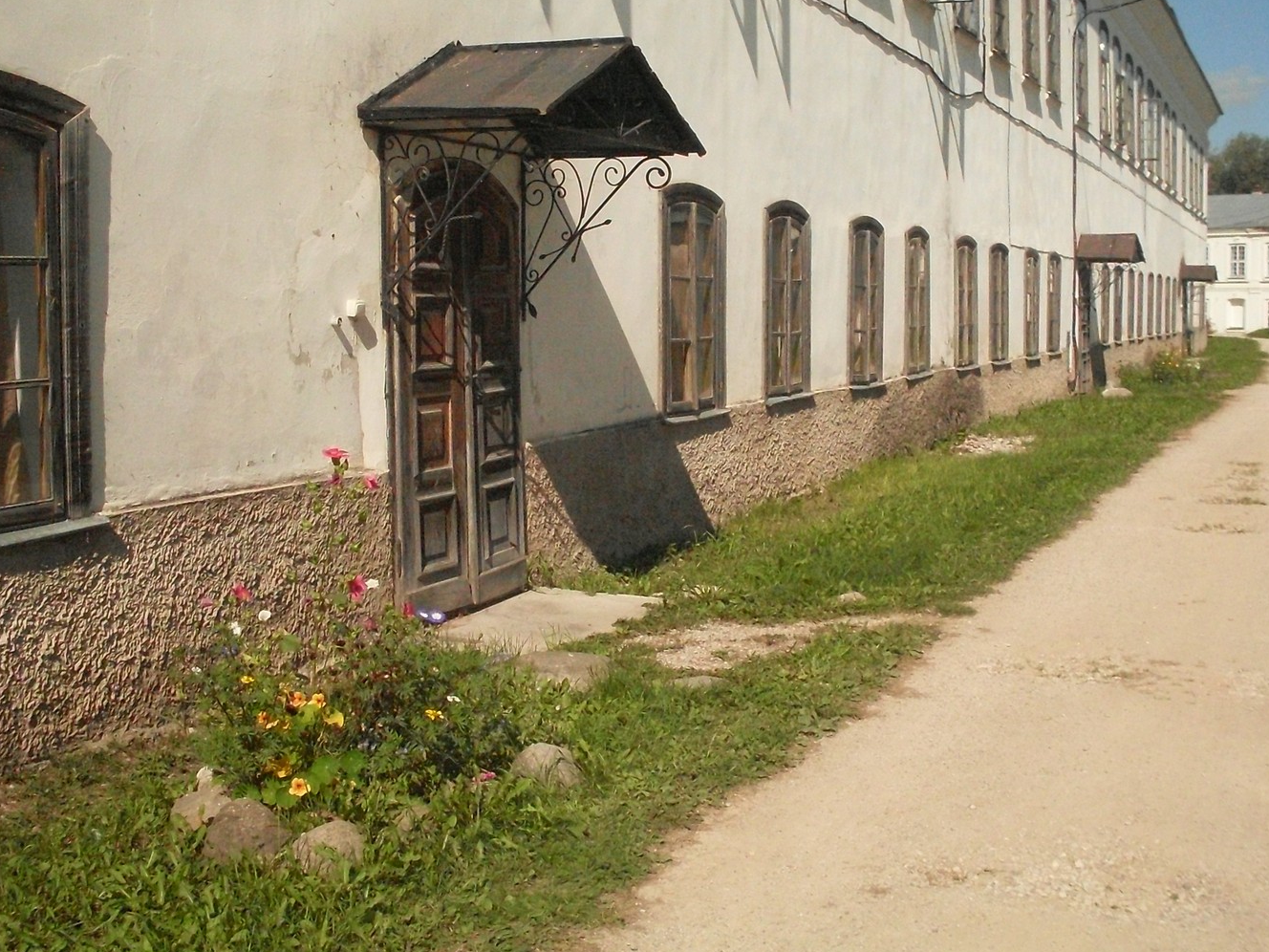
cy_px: 447
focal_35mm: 41
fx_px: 1503
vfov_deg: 35.1
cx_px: 666
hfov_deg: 45.8
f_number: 8.4
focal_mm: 6.3
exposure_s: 1/1500
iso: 400
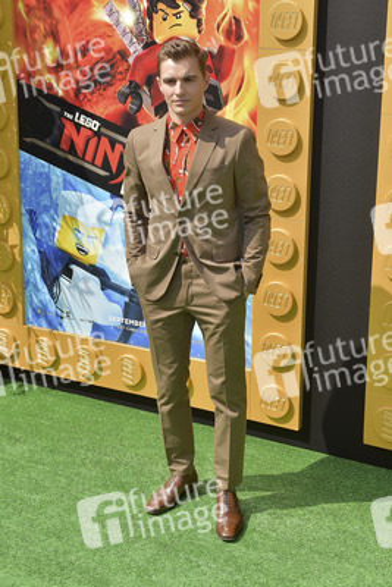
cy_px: 294
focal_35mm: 48
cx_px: 196
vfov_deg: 41.1
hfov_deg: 28.1
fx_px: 783
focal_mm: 48
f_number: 6.3
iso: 200
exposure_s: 1/320
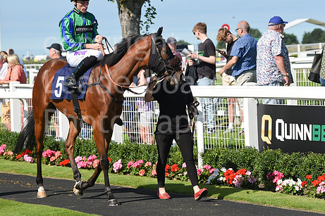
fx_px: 1534
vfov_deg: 8.1
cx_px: 136
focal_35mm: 170
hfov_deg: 12.1
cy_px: 88
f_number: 6.3
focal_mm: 135
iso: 400
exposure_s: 1/2000
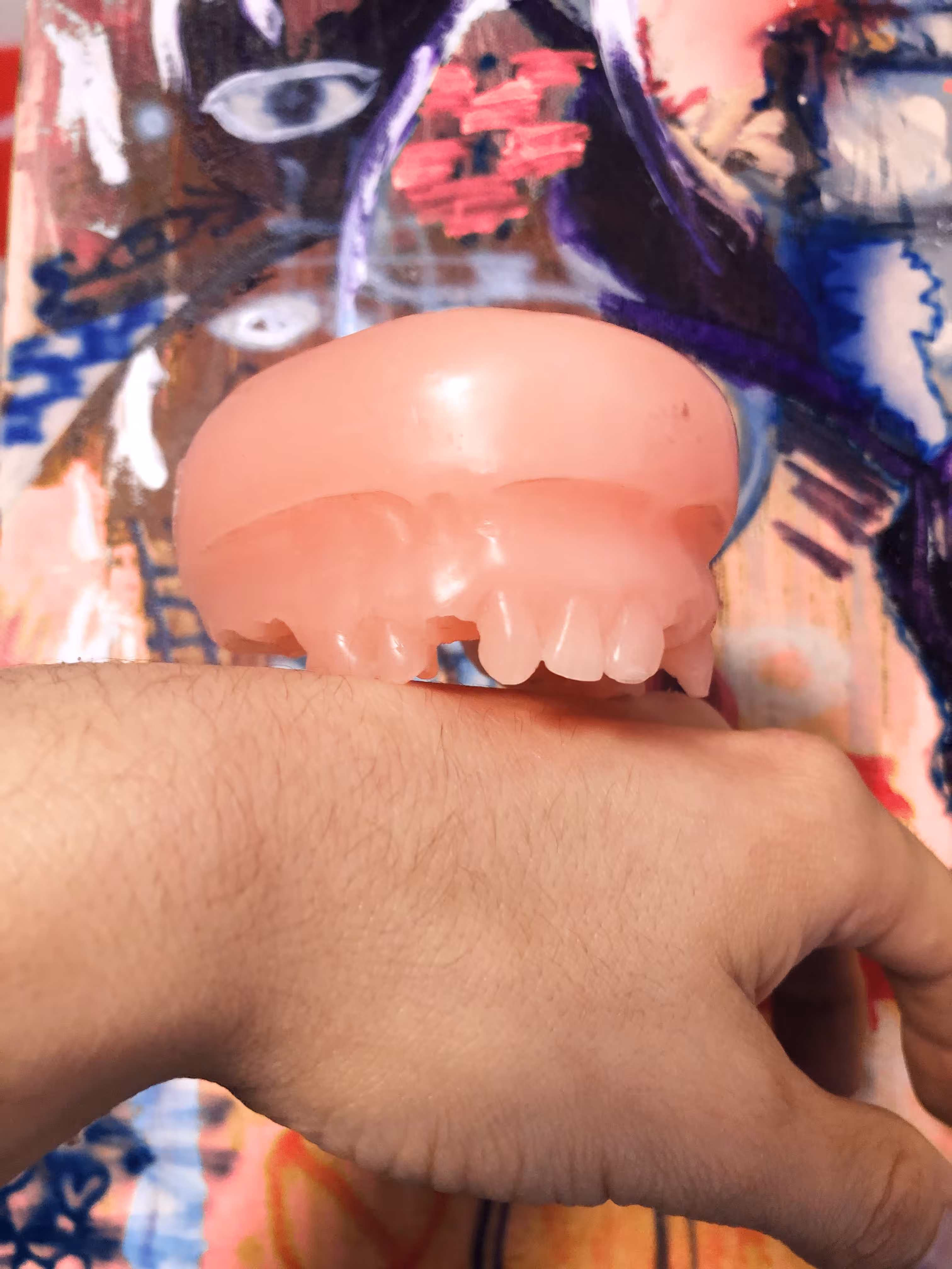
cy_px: 634
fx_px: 1027
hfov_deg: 49.7
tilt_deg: -0.8
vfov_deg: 63.4
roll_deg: +0.2
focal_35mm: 28
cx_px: 476
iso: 100
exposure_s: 1/9
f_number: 1.8
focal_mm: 4
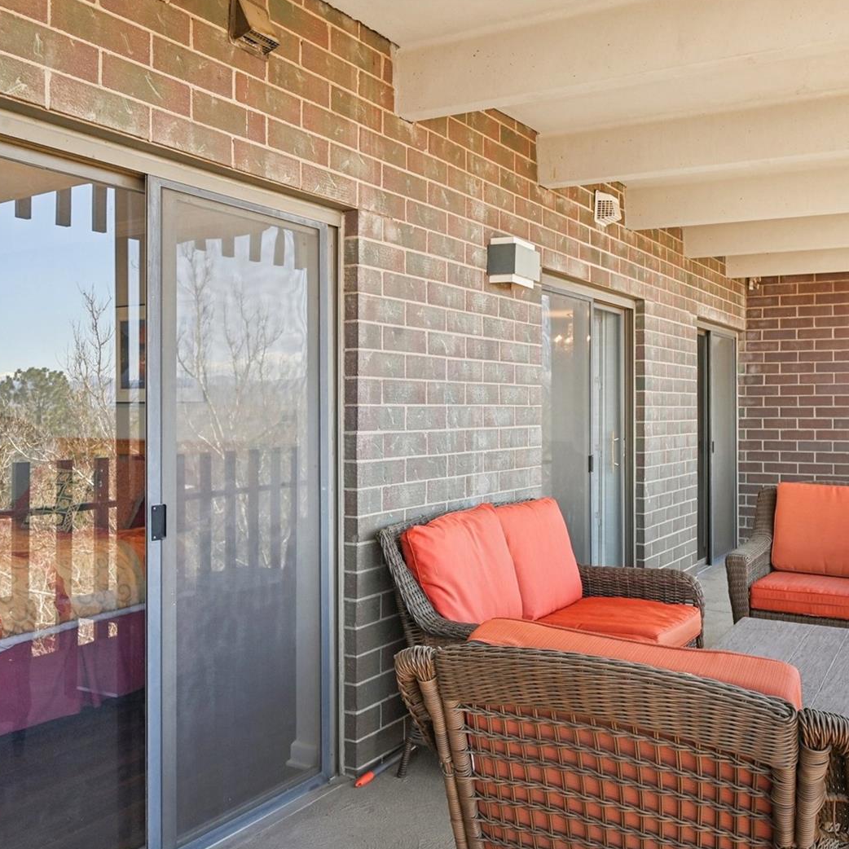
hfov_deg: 52.7
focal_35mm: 31
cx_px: 510
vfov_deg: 53.0
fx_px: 851
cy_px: 429
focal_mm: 23.5
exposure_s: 1/80
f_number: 10
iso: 400
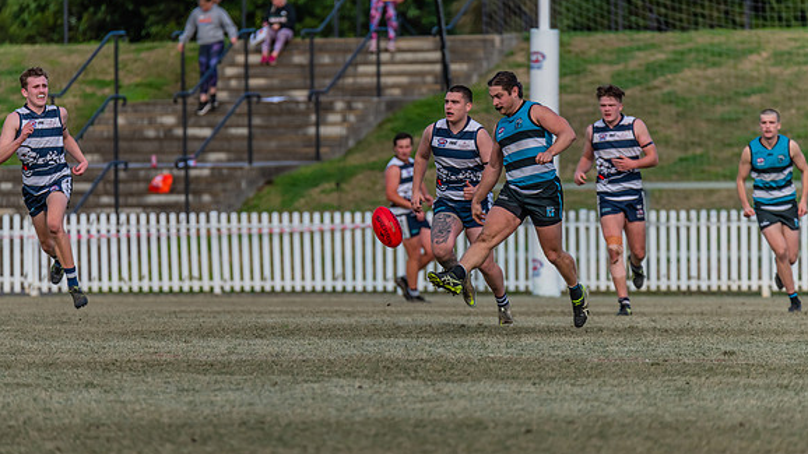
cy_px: 196
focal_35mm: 487
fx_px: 10433
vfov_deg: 2.5
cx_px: 404
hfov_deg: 4.4
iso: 1100
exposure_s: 1/2000
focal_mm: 460
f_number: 6.3
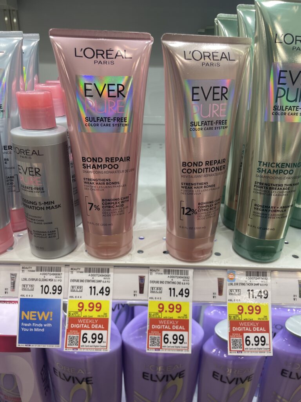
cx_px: 150
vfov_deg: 67.3
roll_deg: -1.4
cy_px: 201
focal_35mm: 26
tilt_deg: -26.2
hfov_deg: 53.1
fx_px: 301
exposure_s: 1/120
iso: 64
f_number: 1.6
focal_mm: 4.2
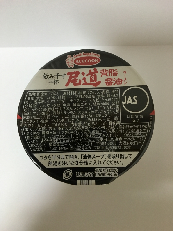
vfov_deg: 61.7
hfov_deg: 48.2
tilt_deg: -82.8
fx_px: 193
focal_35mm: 29
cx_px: 86
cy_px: 116
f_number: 2.2
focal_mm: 4.15
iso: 200
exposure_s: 1/24
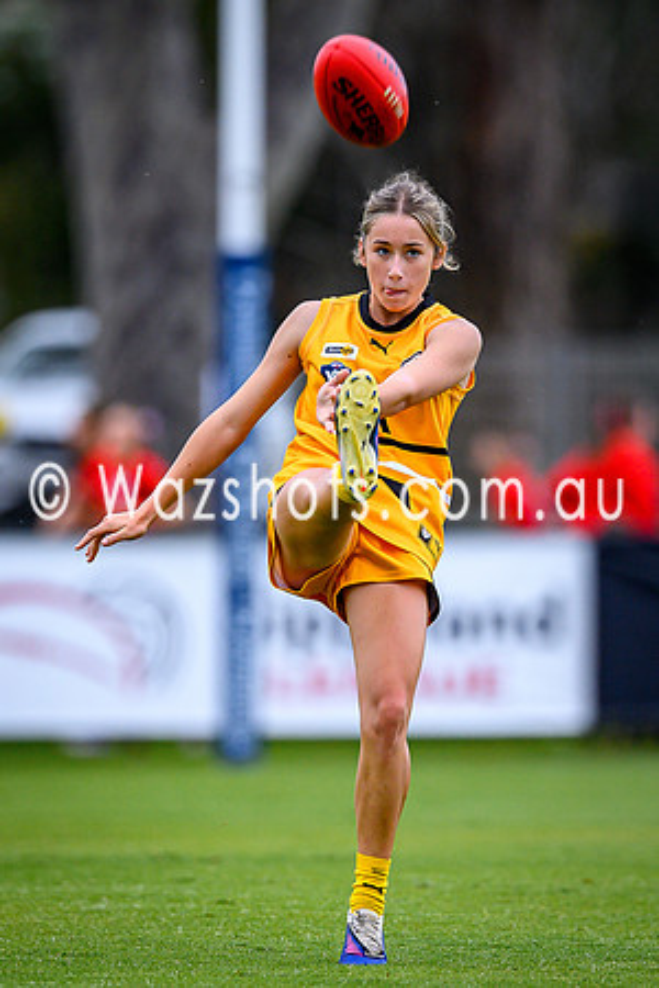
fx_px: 26697
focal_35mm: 972
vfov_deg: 2.1
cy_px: 506
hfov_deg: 1.4
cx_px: 409
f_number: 4
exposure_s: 1/1600
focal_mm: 500
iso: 1400
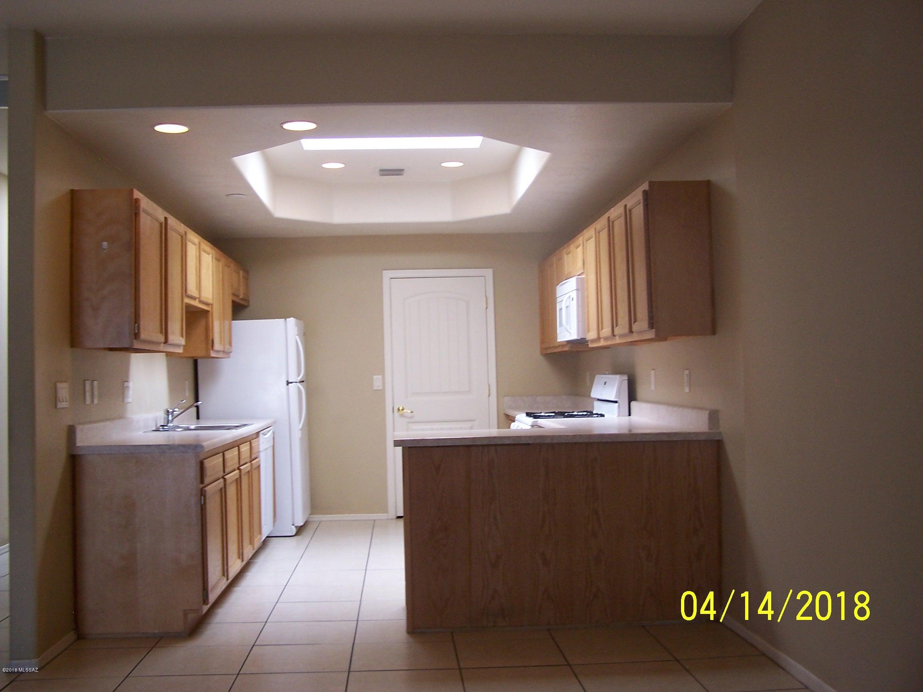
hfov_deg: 49.0
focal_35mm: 38
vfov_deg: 37.7
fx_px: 1013
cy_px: 346
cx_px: 462
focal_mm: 6.3
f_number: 2.8
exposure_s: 1/30
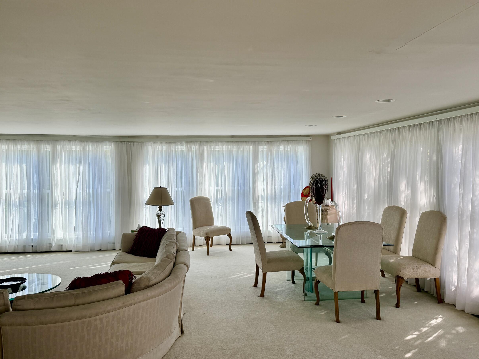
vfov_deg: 46.7
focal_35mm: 30
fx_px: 415
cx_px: 241
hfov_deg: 60.0
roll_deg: -0.1
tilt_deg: -0.1
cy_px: 164
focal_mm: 6.76
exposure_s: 1/397
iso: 80
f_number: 1.78
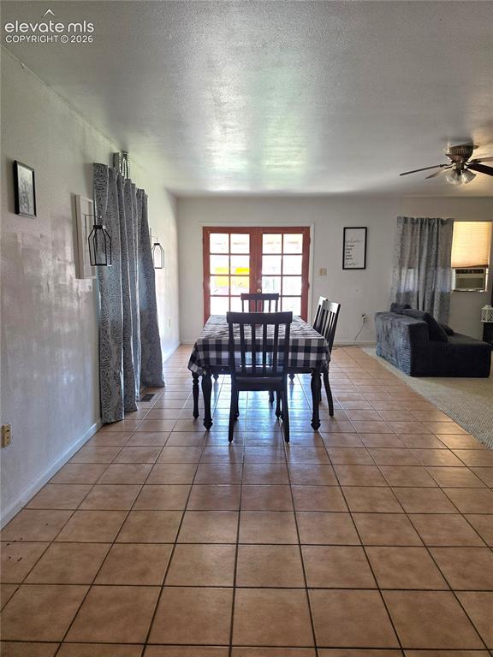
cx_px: 246
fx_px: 437
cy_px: 328
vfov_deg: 73.9
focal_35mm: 23
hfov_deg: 58.9
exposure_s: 1/120
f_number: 1.4
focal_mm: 6.5
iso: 160
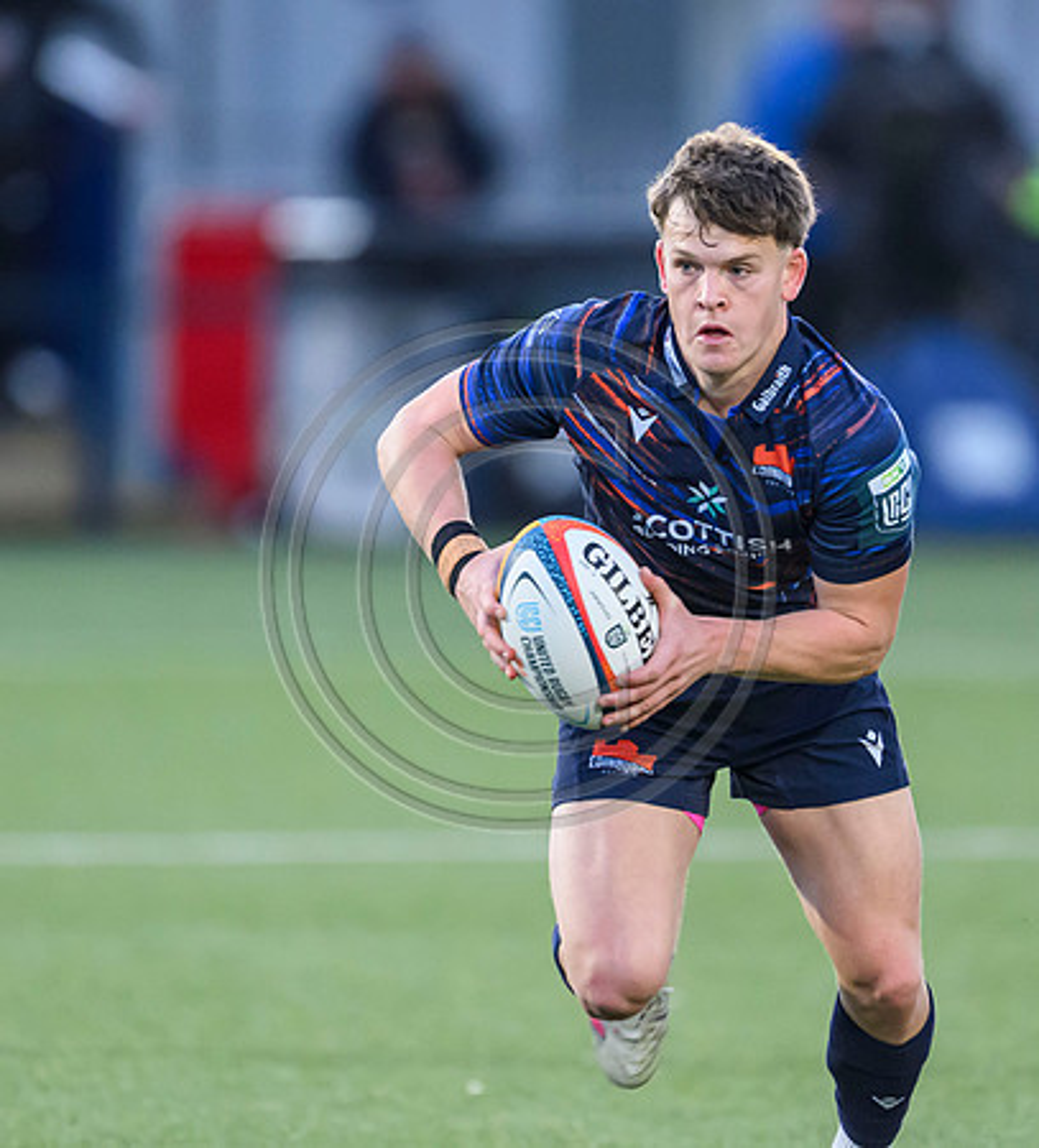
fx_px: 37256
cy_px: 555
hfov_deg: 1.6
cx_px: 665
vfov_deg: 1.8
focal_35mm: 1041
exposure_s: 1/1000
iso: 5000
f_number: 4
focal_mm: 560
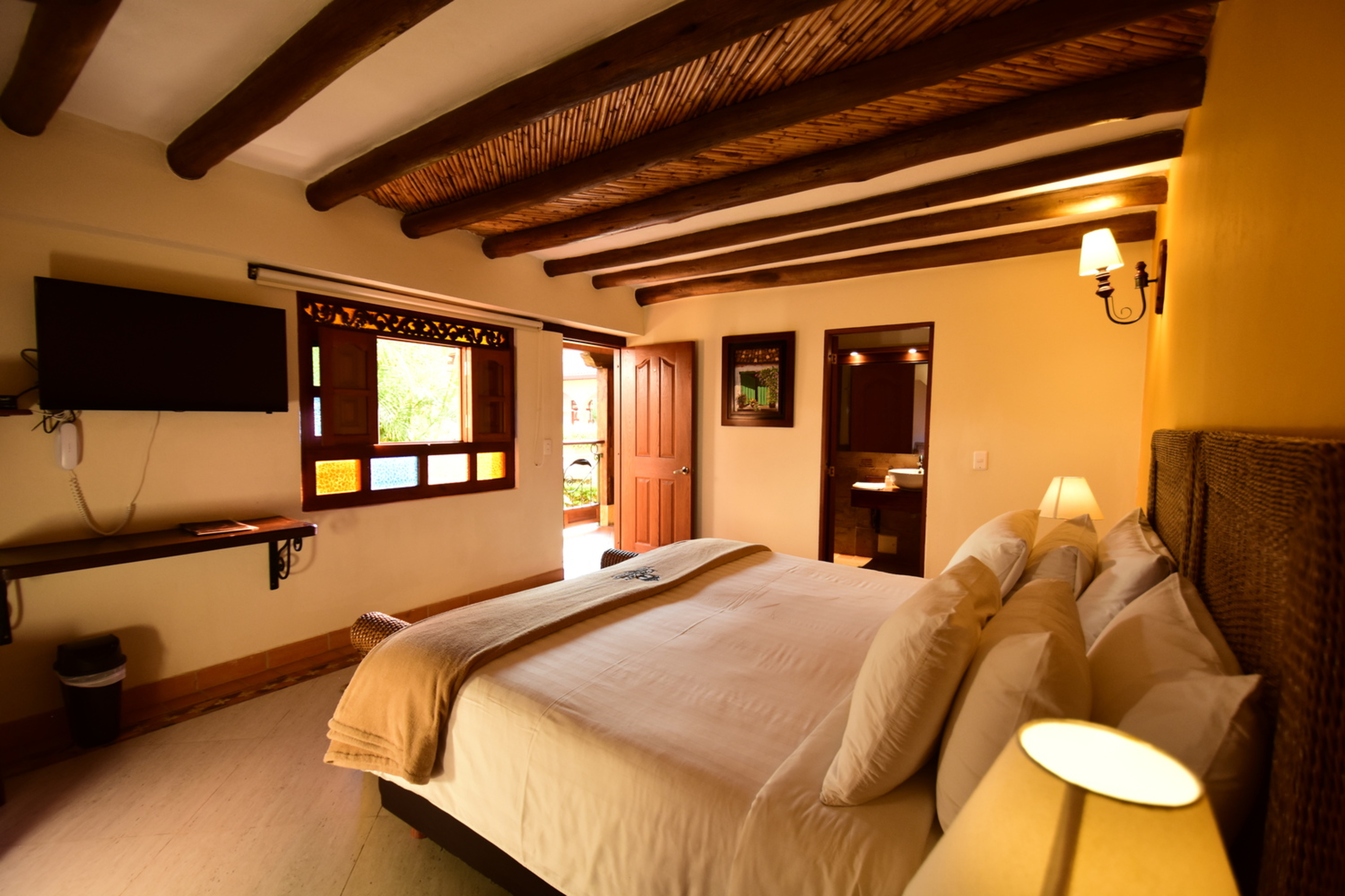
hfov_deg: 100.4
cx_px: 672
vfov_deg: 77.3
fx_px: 560
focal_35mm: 15
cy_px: 448
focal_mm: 10
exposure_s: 1/50
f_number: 3.5
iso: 500
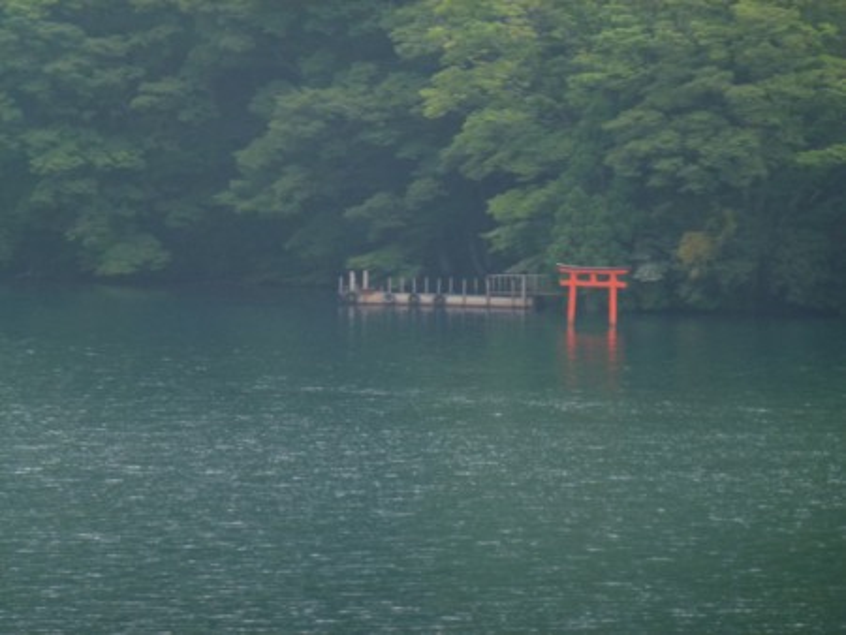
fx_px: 6504
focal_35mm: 266
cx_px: 423
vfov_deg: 5.6
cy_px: 318
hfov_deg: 7.4
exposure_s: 1/60
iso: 200
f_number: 5.6
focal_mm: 47.7
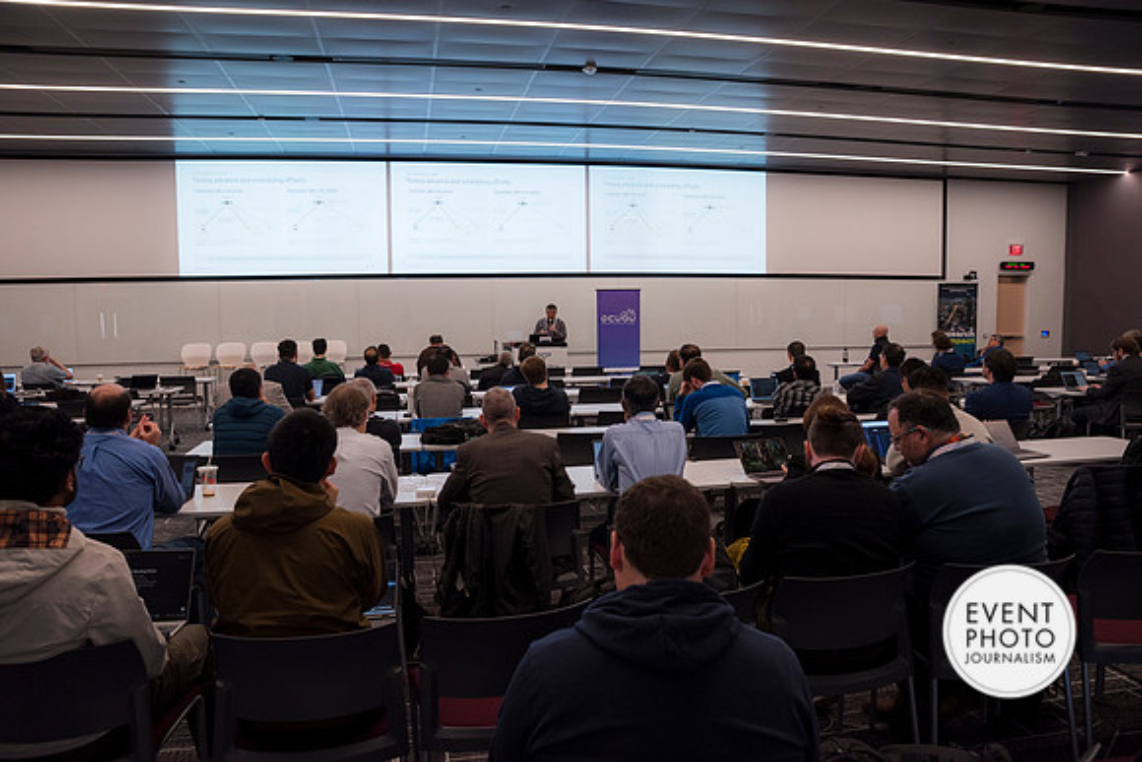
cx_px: 571
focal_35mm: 24
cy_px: 381
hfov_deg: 73.7
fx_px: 761
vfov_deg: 53.2
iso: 800
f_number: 5
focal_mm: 24
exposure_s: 1/125
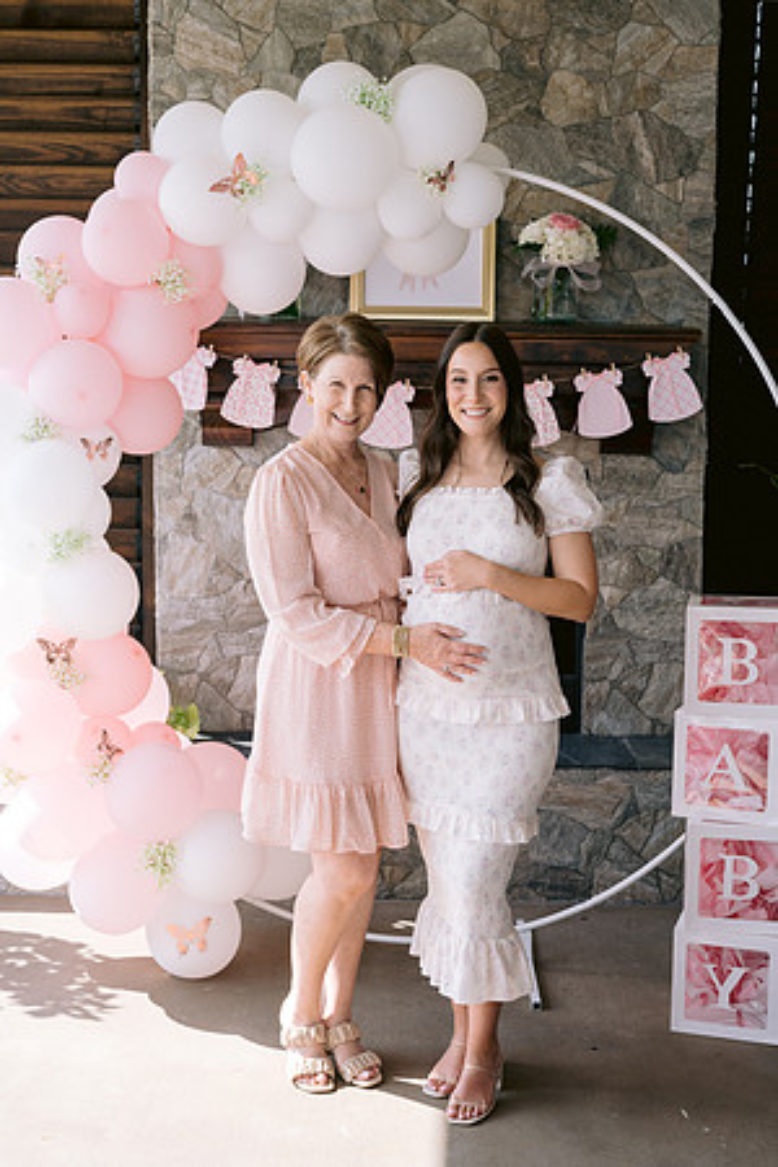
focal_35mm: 50
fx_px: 1621
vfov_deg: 39.6
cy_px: 584
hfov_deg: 27.0
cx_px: 389
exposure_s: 1/500
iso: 200
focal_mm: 50
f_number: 4
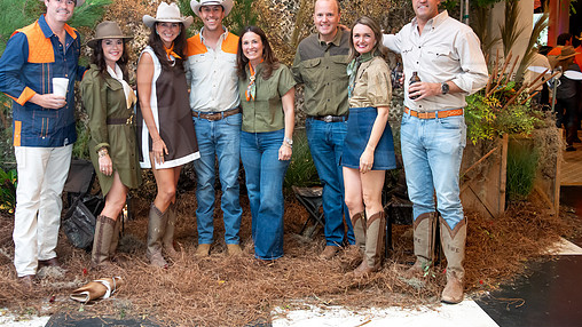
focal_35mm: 39
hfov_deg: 51.5
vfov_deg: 30.2
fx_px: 602
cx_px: 259
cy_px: 110
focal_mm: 32
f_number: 4.5
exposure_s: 1/100
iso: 3200
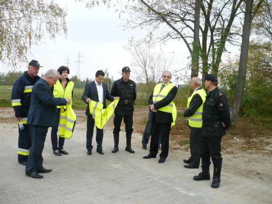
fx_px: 275
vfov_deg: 40.7
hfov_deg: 52.6
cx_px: 136
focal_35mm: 35
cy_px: 102
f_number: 2.8
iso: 100
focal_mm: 5.8
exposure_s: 1/160
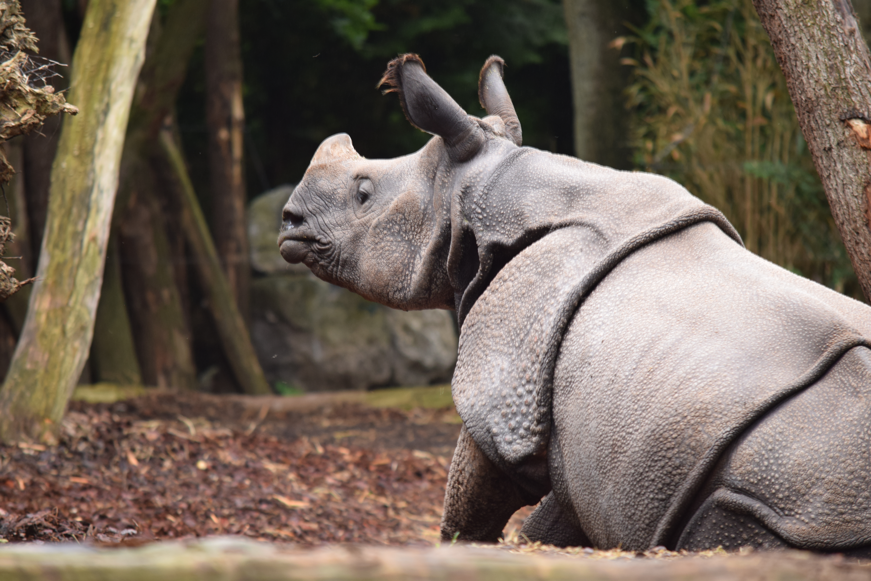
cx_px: 436
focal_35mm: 330
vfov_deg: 4.2
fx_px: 7984
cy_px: 290
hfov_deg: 6.2
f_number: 5.3
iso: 400
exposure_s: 1/80
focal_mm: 220
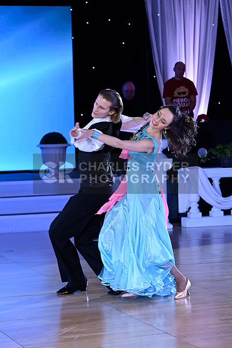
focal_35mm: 120
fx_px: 1159
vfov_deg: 17.1
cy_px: 174
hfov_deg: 11.4
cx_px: 116
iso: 2000
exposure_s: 1/200
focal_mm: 120
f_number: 5
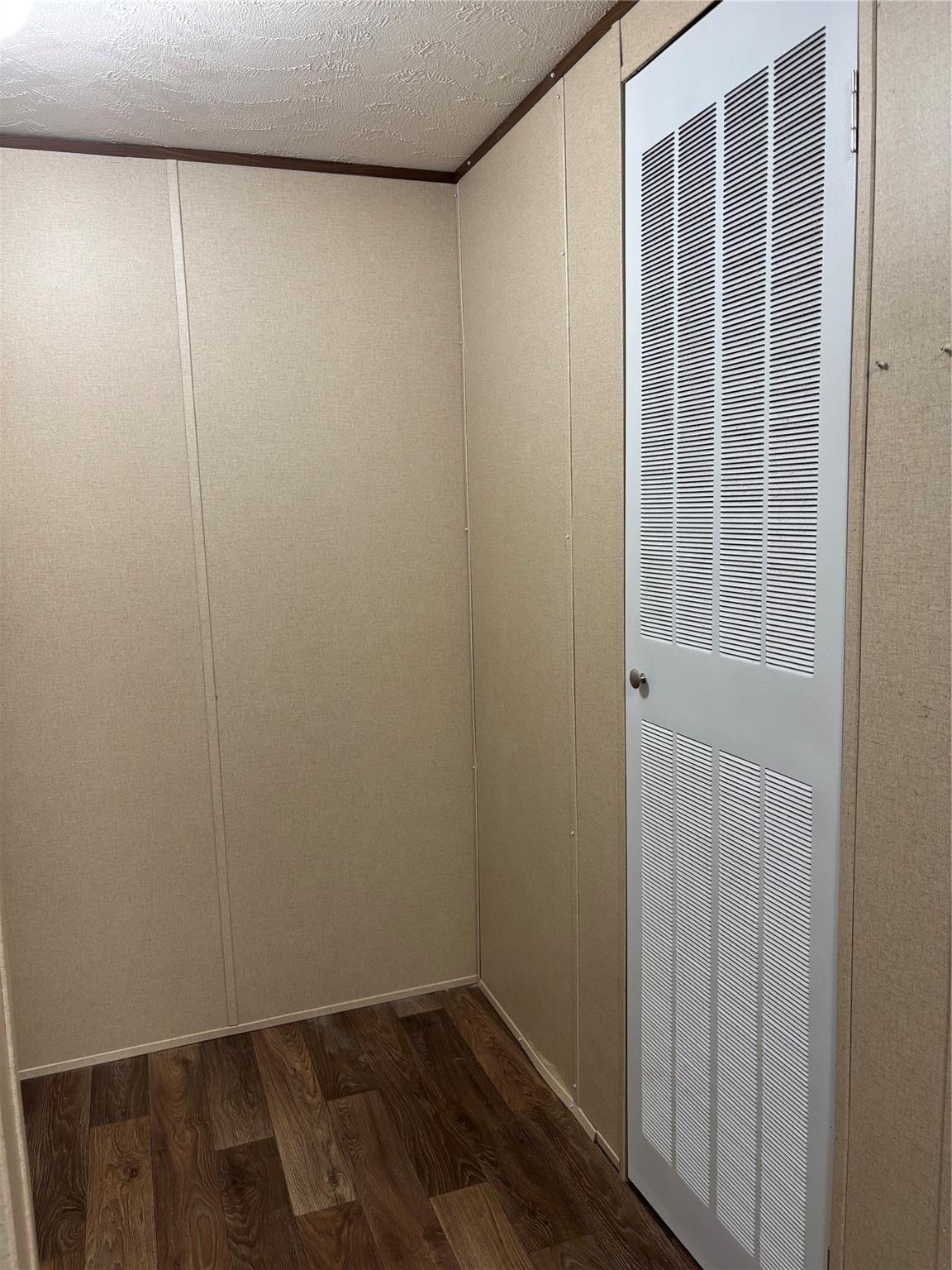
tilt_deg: -7.9
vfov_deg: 67.3
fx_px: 953
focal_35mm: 26
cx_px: 476
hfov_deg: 53.1
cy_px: 635
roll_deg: +1.4
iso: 100
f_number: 1.6
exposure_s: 1/60
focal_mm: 5.96
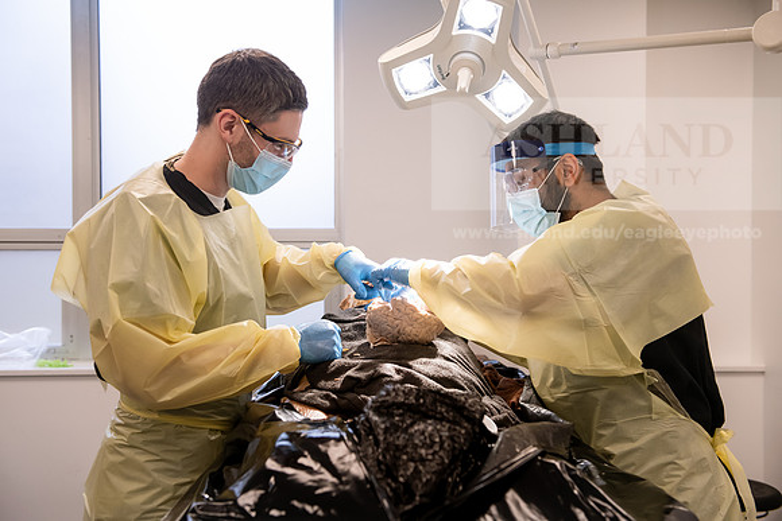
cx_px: 391
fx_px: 869
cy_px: 260
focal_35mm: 40
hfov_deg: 48.4
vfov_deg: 33.4
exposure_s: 1/250
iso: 1250
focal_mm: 40
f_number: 4.5
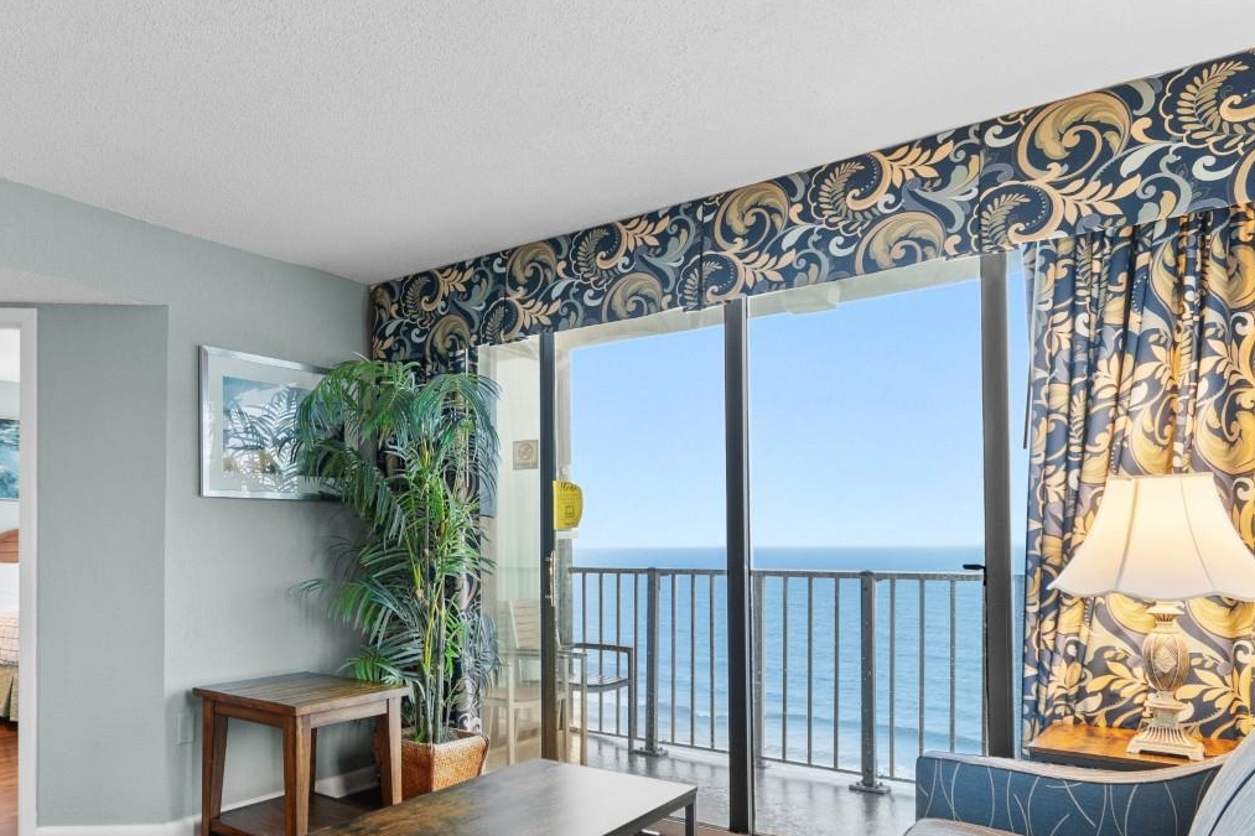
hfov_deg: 69.8
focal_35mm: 24
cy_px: 534
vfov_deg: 52.4
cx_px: 343
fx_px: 836
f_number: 4.5
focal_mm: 10
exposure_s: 1/3
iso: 100
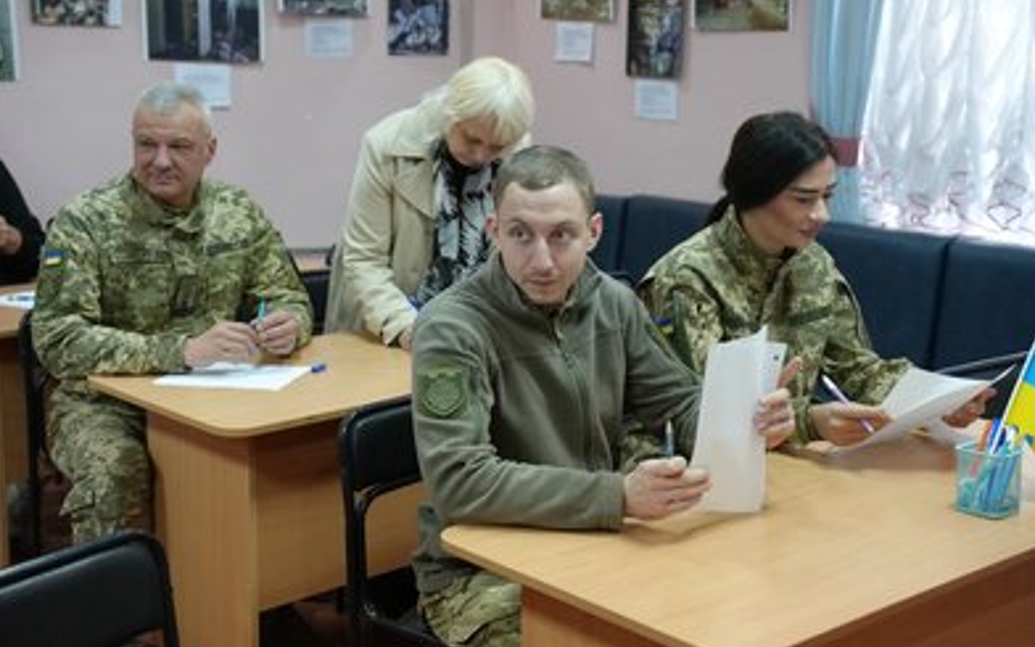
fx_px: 1439
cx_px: 523
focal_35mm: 51
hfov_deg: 39.6
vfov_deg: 25.3
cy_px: 302
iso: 4000
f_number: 4
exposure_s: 1/160
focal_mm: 49
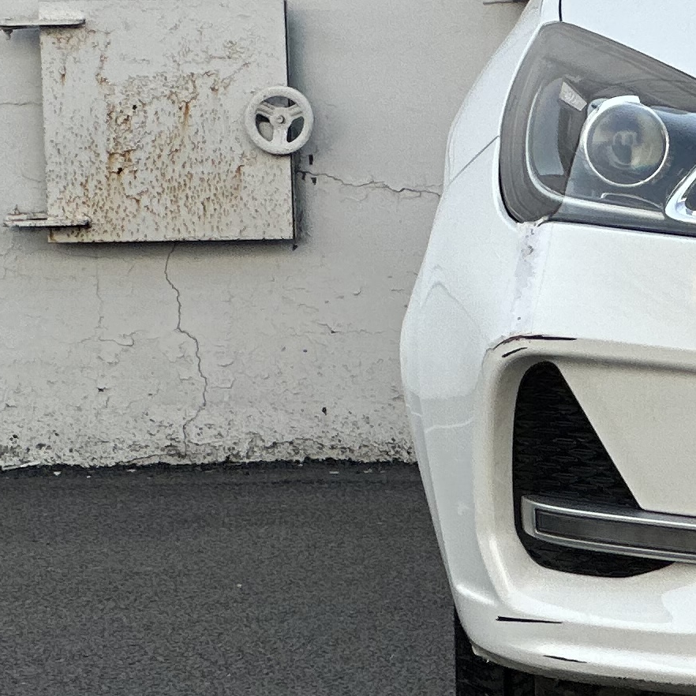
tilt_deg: -1.8
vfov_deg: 5.6
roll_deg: -0.6
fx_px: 7075
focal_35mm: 311
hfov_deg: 5.5
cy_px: 80
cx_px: 1341
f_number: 2.8
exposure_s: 1/539
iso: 32
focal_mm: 9
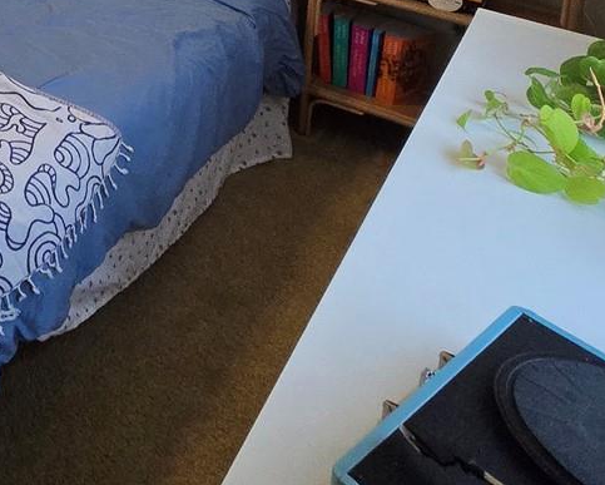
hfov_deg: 33.3
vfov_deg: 26.1
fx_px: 752
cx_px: -165
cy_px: -246
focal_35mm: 42
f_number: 2.2
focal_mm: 2.2
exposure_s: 1/60
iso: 400
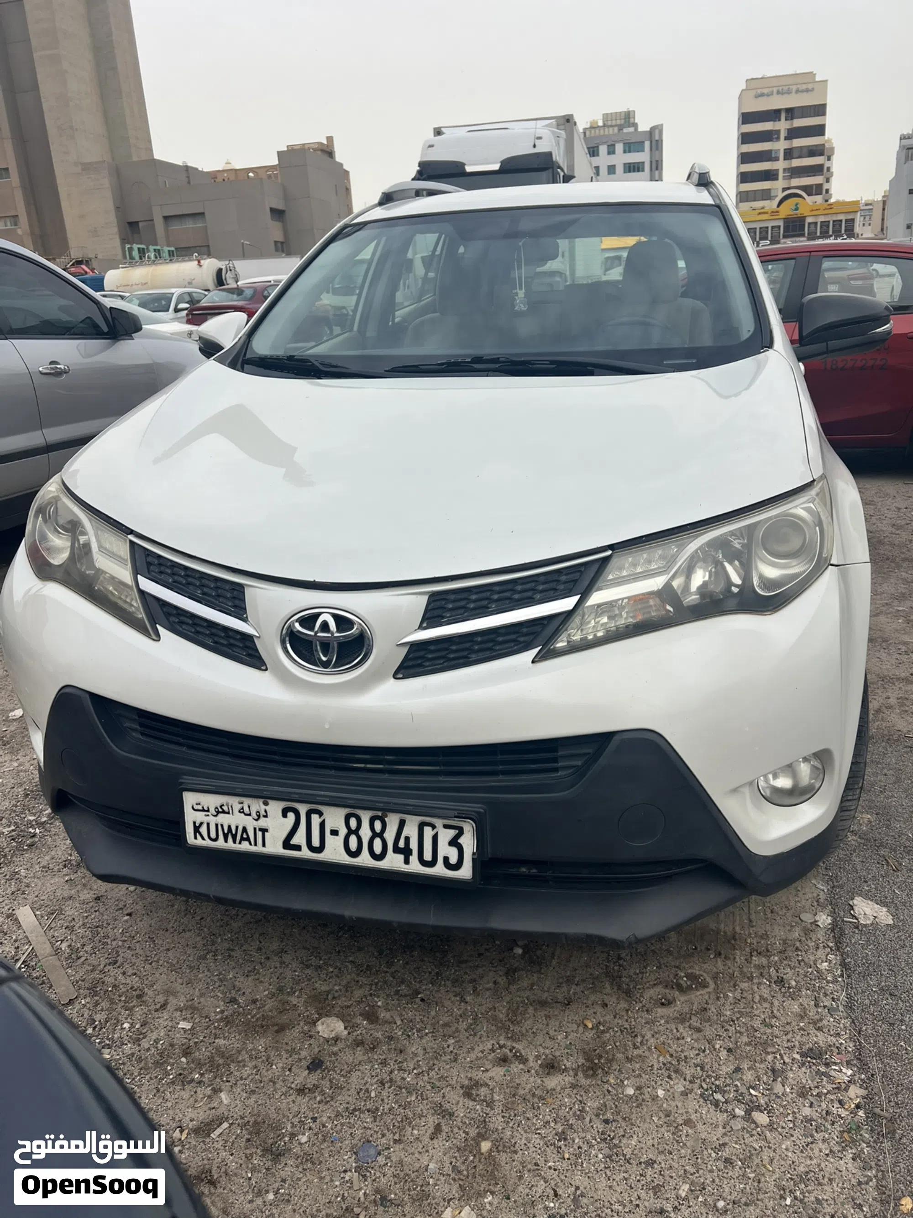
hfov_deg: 53.1
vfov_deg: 67.3
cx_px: 456
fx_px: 914
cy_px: 609
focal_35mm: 26
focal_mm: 5.7
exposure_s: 1/1838
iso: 50
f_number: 1.5
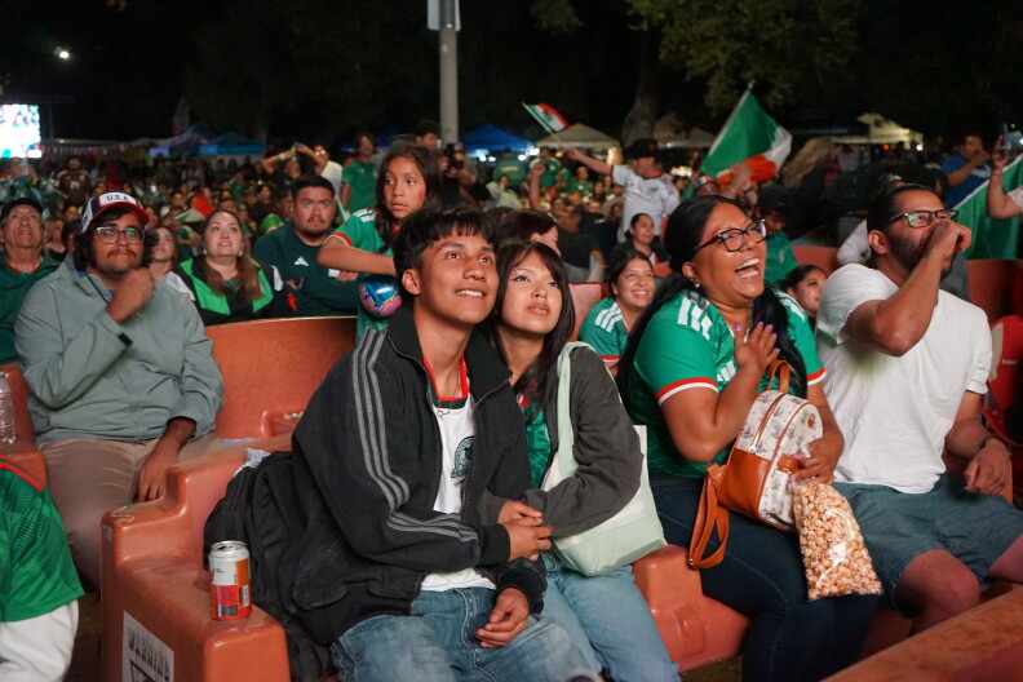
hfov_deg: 47.4
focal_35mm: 41
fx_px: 1165
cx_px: 512
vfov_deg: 32.6
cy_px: 341
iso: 6400
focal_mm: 41
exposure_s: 1/60
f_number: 4.5
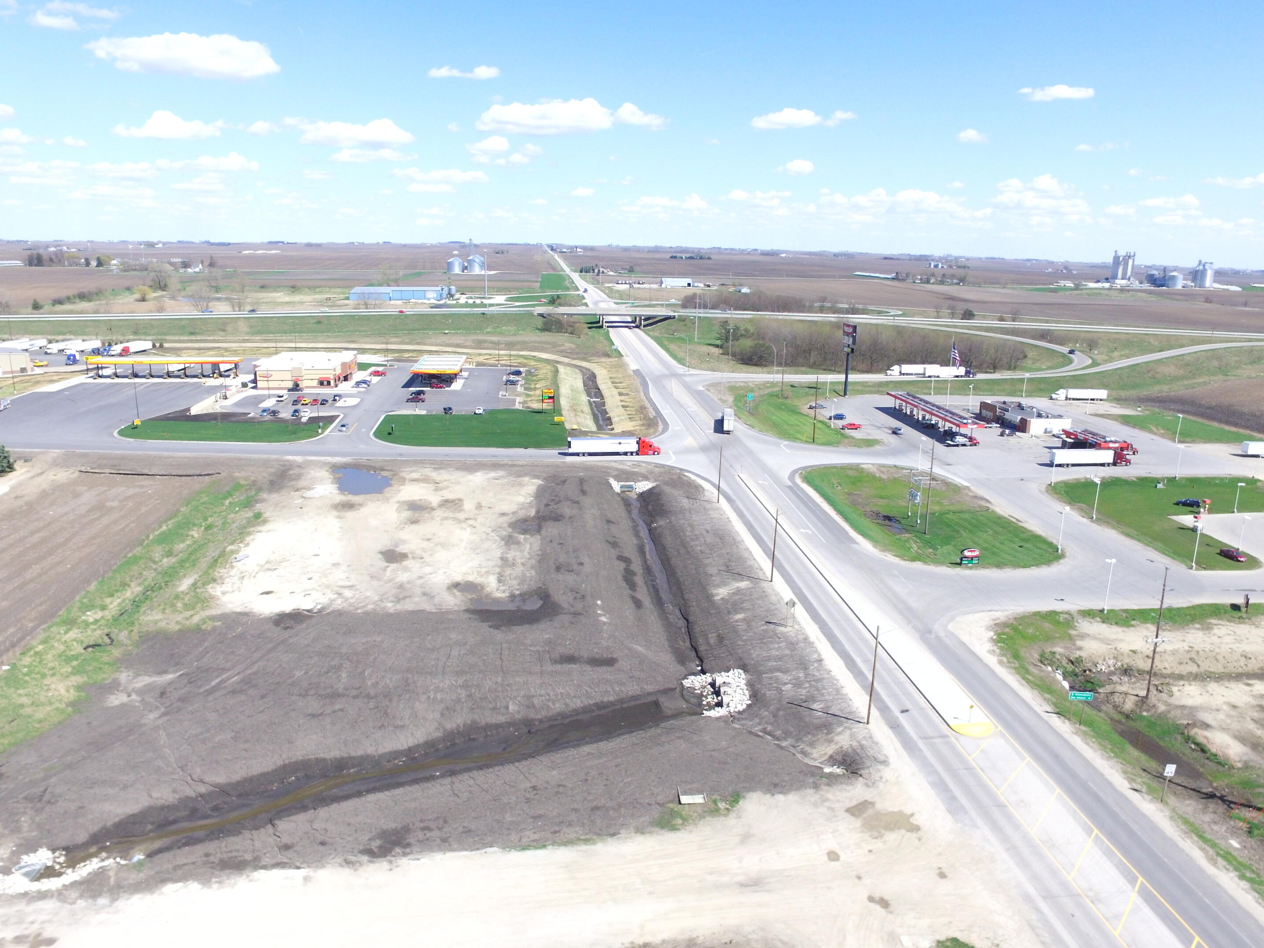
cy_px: 458
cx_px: 659
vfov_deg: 63.4
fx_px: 767
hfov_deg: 78.9
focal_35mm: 21
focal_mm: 3.61
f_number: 2.8
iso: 200
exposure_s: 1/1600
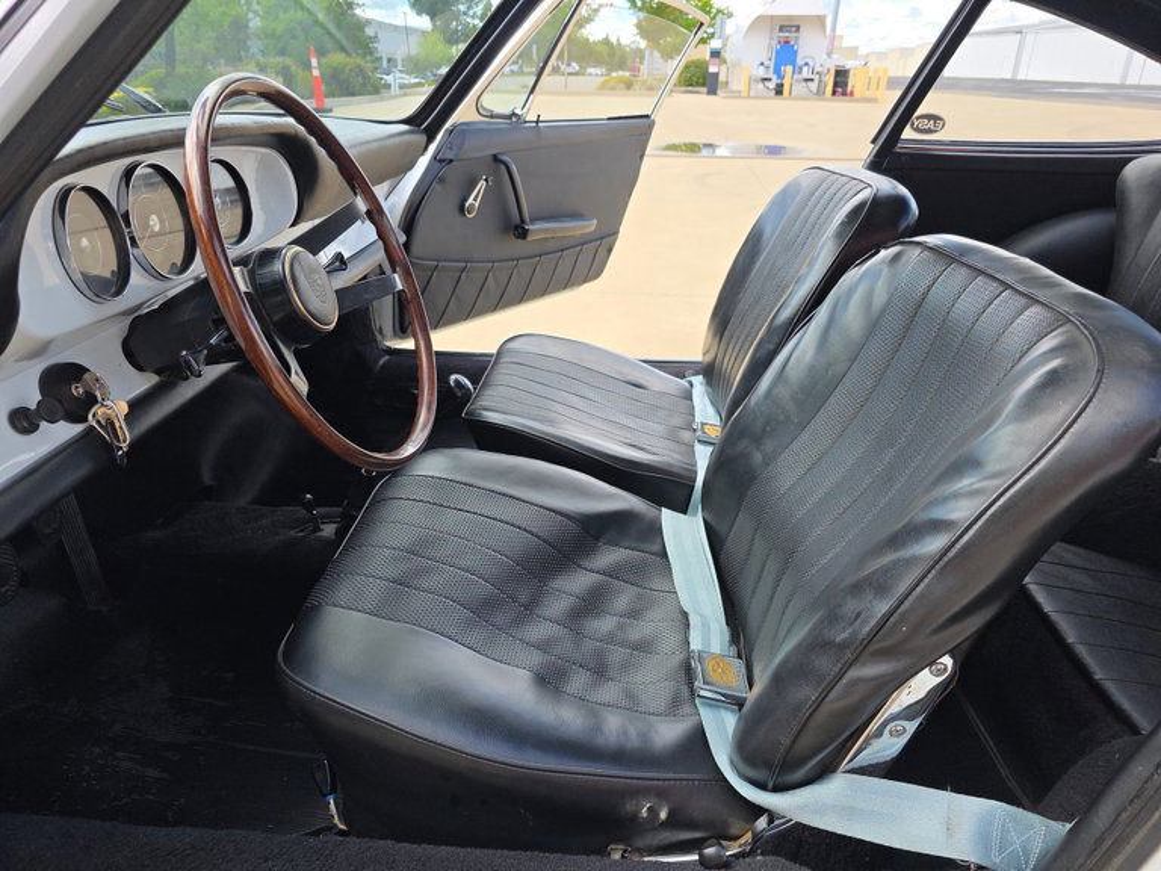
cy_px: 436
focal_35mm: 23
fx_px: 771
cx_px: 580
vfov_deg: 58.9
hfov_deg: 73.9
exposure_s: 1/1321
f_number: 1.7
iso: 80
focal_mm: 6.3
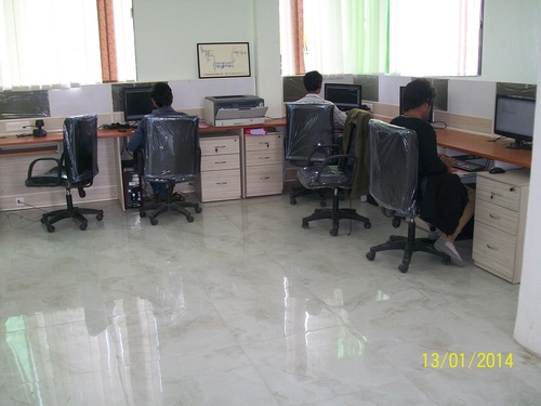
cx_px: 270
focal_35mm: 36
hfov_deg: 51.4
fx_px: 563
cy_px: 203
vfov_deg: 39.7
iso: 80
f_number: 2.7
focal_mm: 6
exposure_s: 1/30
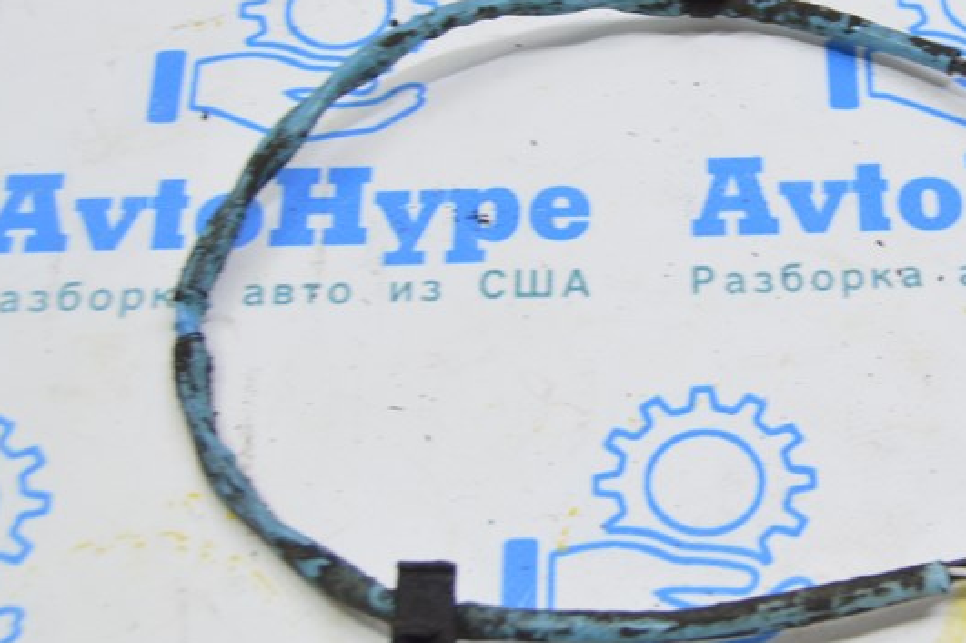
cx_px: 882
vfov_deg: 16.8
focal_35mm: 81
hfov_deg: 24.3
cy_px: 236
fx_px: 2171
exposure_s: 1/20
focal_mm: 28
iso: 400
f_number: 5.6
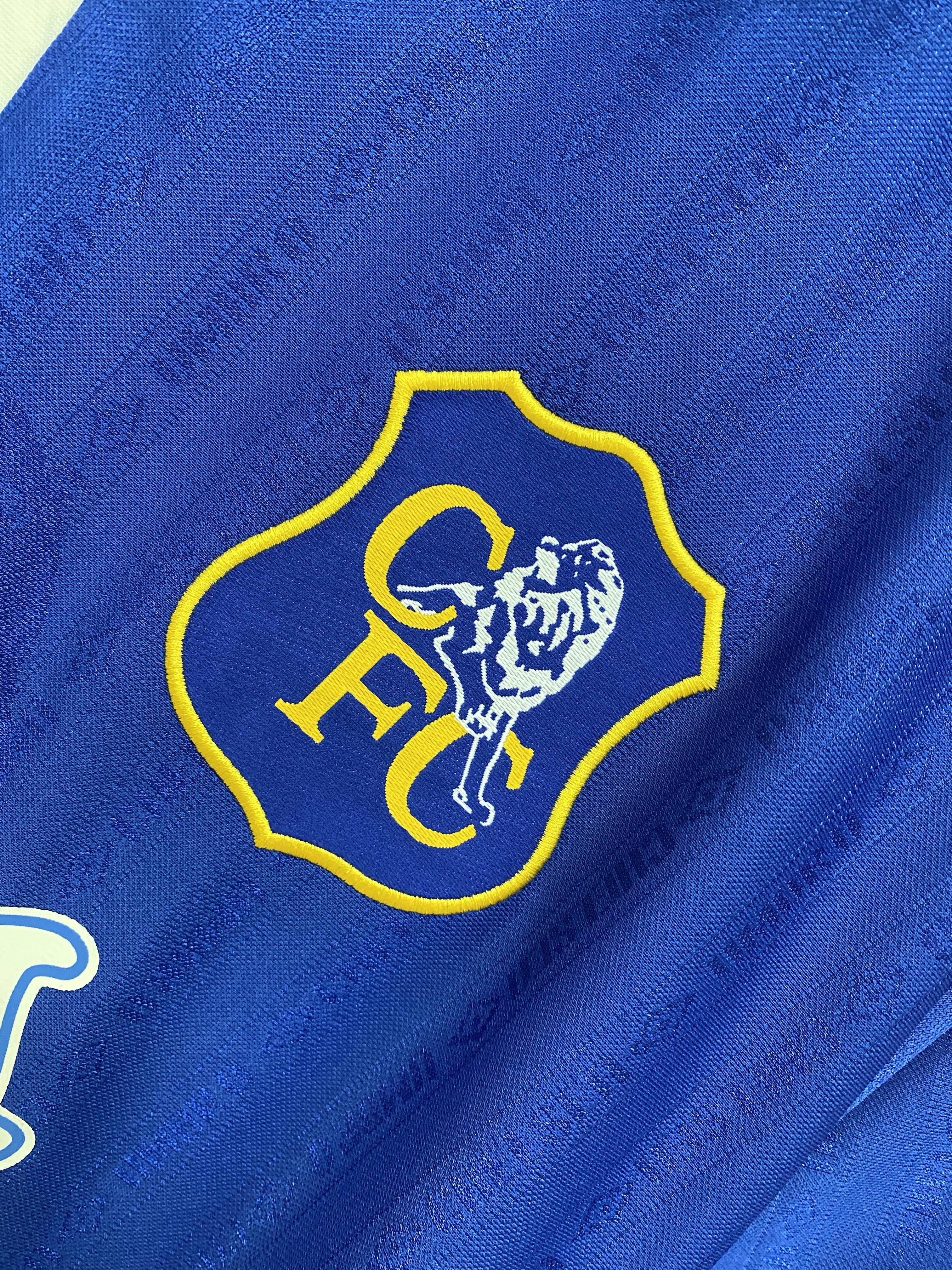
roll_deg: -44.0
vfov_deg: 67.3
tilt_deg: -6.6
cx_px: 476
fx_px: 953
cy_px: 635
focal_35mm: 26
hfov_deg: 53.1
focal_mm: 4.25
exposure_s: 1/50
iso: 500
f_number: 1.8
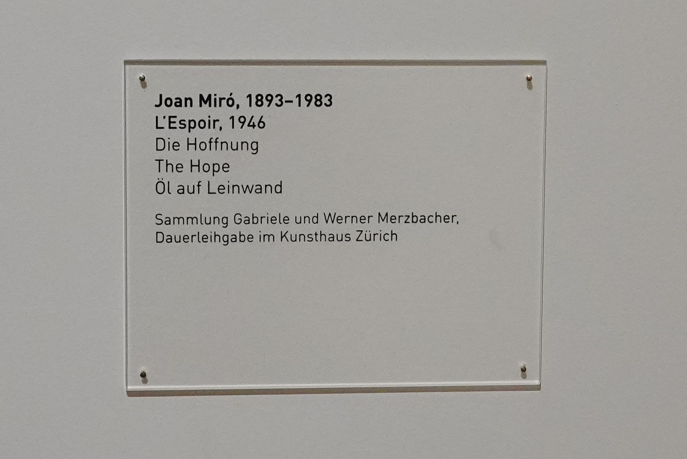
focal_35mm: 24
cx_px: 344
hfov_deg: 73.7
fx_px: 458
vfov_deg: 53.2
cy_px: 230
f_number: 7.1
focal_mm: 24
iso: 3200
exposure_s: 1/80
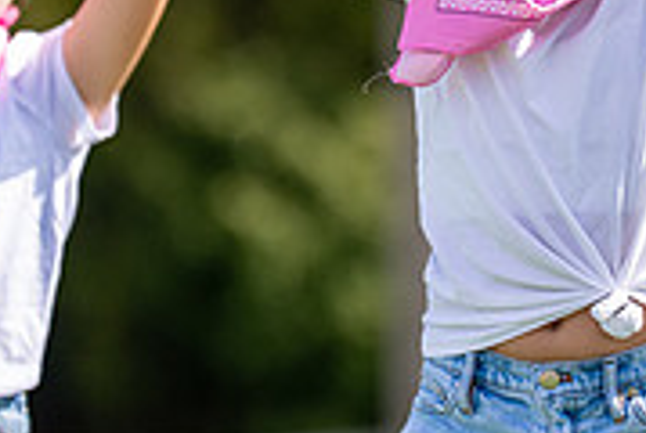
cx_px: 613
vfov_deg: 2.0
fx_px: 12276
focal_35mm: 683
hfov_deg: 3.0
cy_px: -20
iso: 250
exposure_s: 1/4000
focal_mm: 171
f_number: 2.8
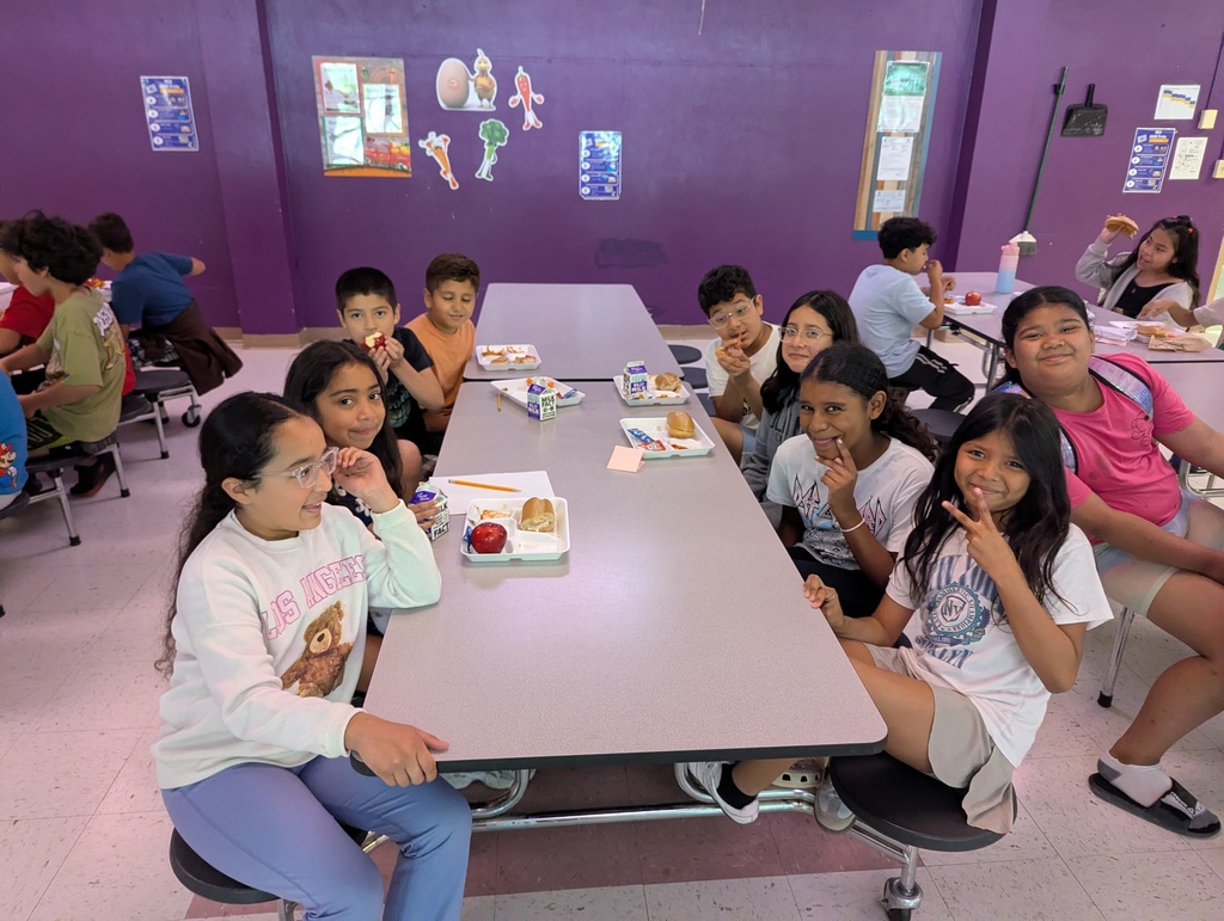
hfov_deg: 71.5
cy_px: 460
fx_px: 850
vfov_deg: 56.9
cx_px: 612
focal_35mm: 24
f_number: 1.85
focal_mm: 6.81
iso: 1433
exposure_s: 1/141
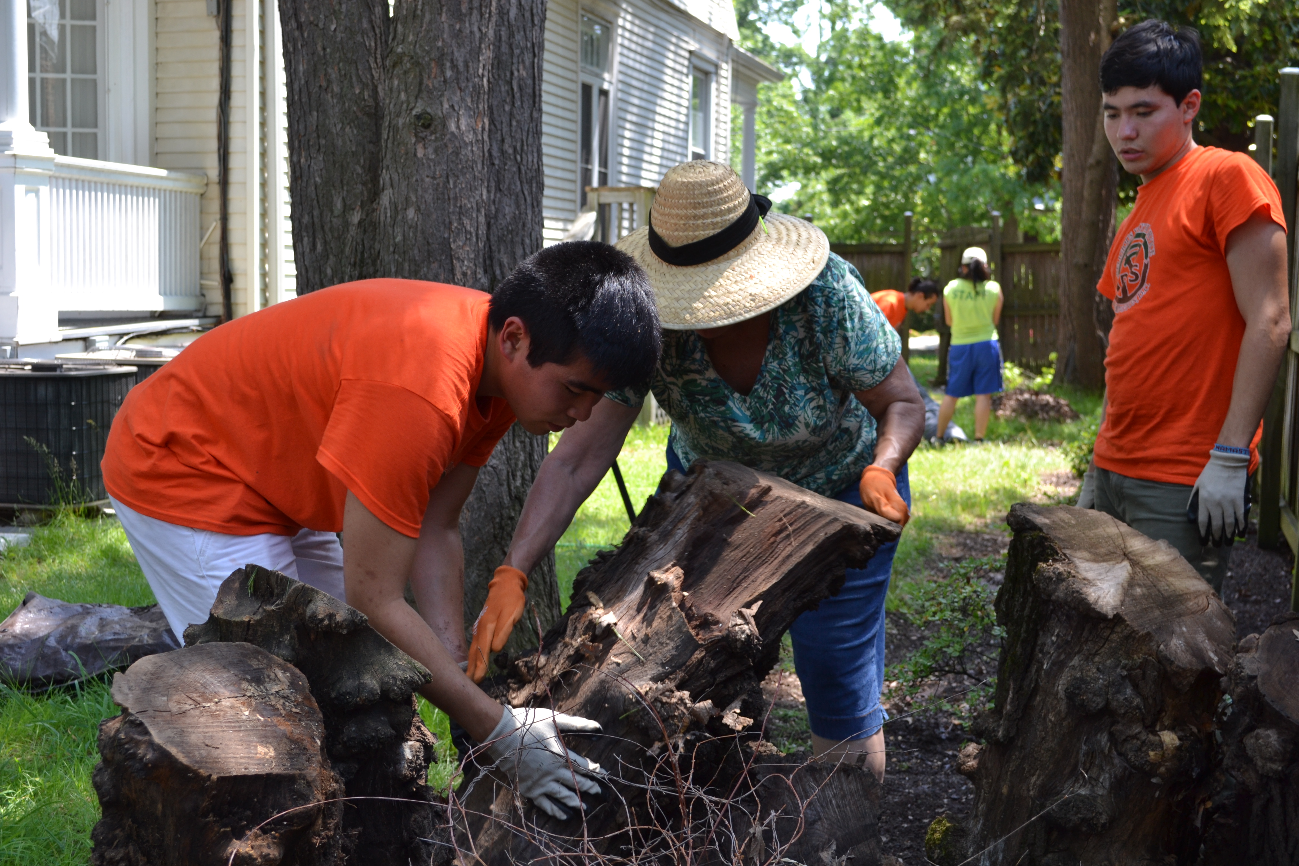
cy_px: 433
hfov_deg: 41.1
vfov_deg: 28.1
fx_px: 1732
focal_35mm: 48
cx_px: 650
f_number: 5.6
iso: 220
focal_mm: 32
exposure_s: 1/125
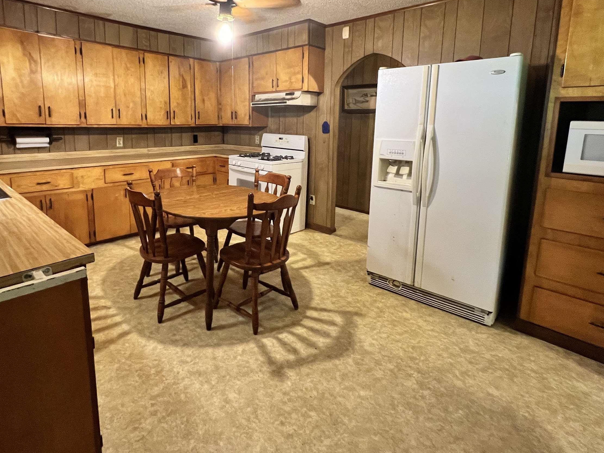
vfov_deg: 70.5
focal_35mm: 18
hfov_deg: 87.5
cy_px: 171
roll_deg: -0.6
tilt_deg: -9.6
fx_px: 314
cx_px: 274
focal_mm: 1.57
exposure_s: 1/60
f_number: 1.8
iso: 640
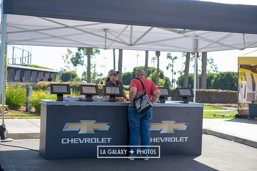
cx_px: 128
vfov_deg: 21.9
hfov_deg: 32.4
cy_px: 86
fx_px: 443
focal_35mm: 62
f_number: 4
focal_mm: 62
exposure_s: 1/1000
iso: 250
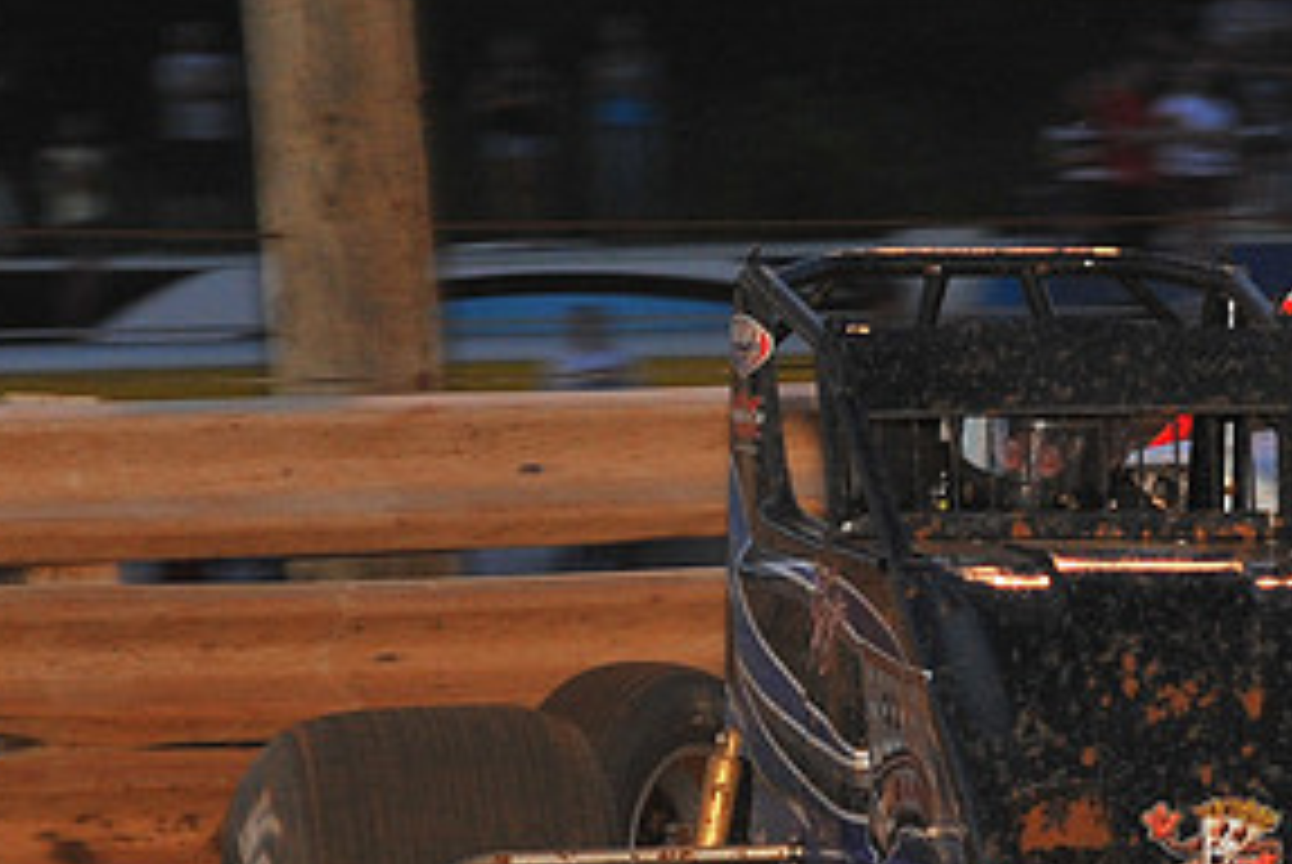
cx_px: 1202
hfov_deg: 7.0
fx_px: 10526
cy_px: 718
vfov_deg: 4.7
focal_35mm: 293
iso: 1000
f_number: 7.1
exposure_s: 1/320
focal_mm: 145
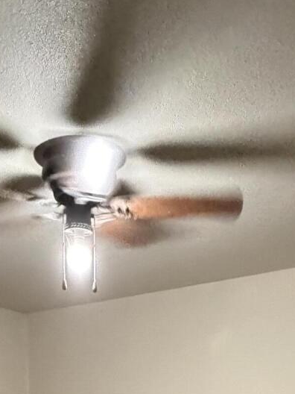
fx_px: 602
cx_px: 124
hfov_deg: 27.5
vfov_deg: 24.2
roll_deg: -1.2
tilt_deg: -17.5
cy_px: 648
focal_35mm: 53
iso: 1000
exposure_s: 1/60
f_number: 2.2
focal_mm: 2.22
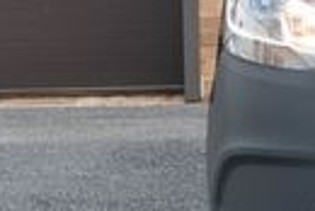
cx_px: 591
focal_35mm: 206
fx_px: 1804
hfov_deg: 9.4
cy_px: -28
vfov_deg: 6.6
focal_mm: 28
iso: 160
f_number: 4
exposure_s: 1/320
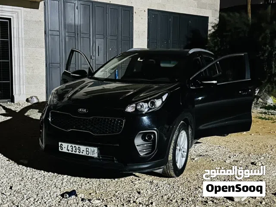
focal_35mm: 24
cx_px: 138
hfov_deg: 71.6
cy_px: 104
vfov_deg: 56.8
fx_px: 191
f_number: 1.78
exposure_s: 1/8
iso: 1000
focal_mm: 6.86
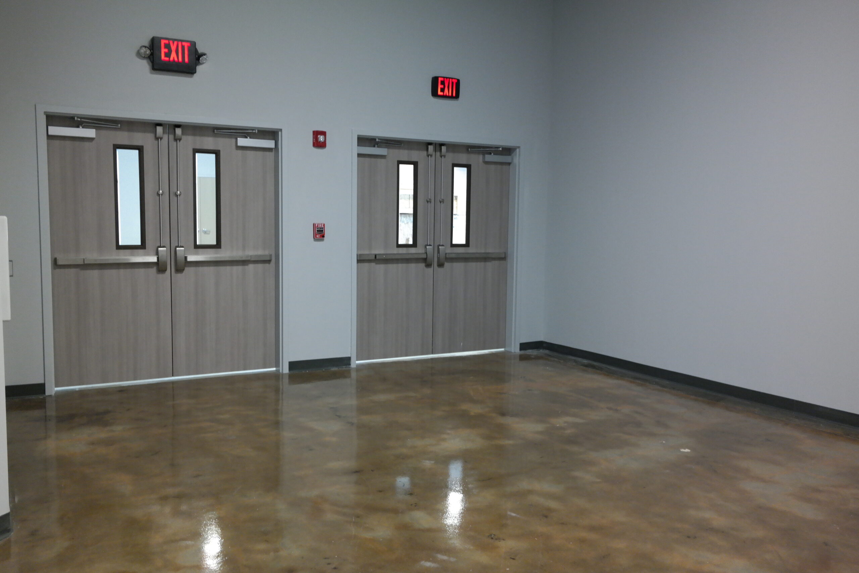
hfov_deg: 61.9
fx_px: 716
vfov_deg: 43.6
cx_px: 430
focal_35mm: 30
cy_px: 286
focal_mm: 20
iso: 1600
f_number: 3.5
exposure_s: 1/40
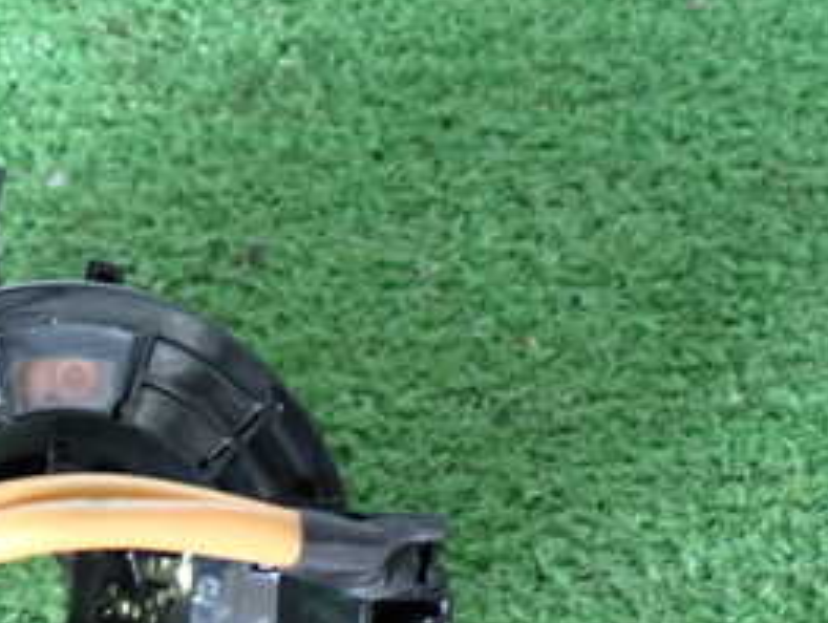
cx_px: -82
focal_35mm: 82
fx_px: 1964
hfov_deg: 22.5
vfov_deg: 17.6
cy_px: 617
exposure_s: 1/40
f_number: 2.5
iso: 400
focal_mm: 6.37
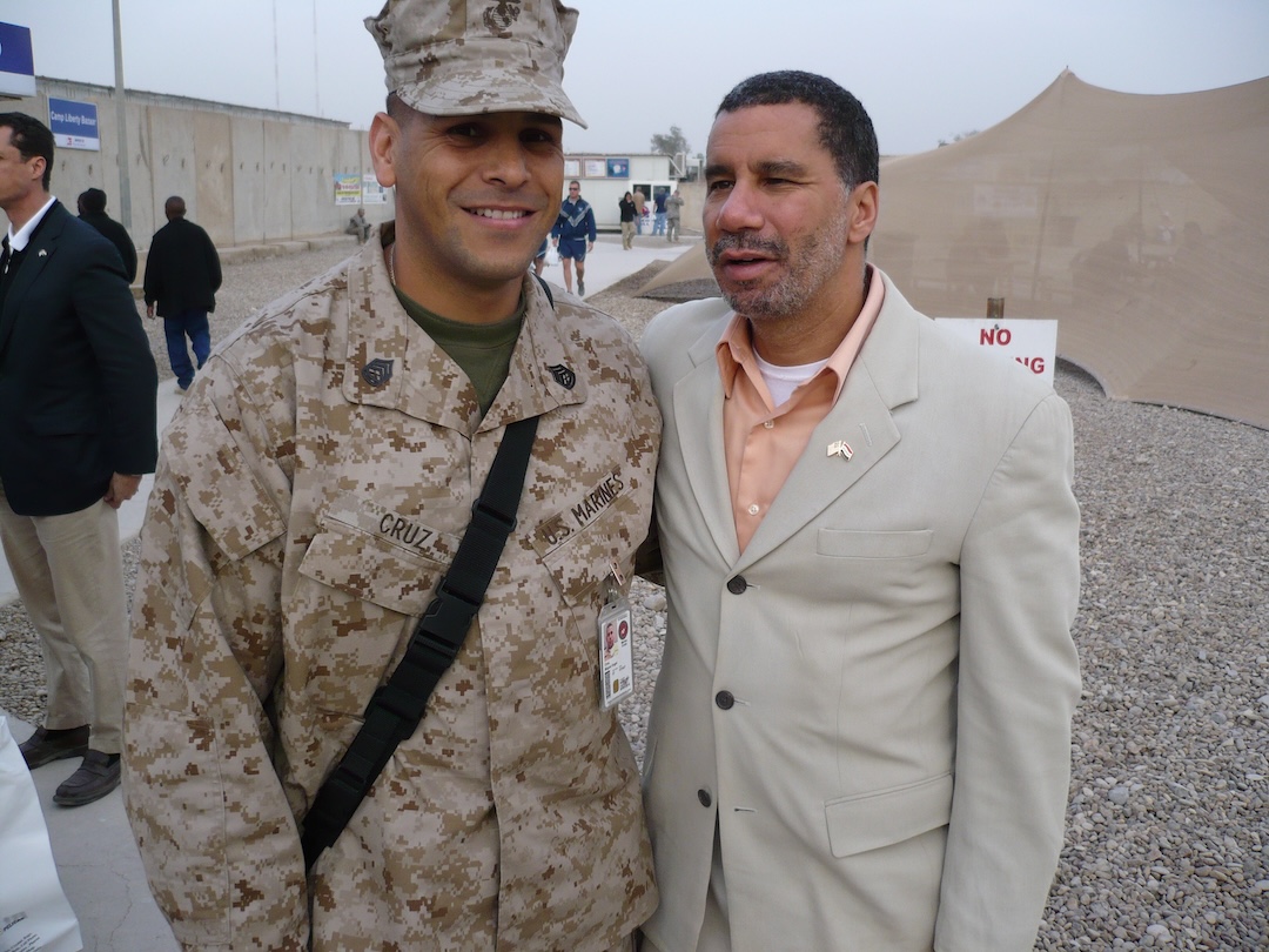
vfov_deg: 40.7
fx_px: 1283
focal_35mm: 35
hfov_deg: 52.6
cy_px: 476
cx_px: 634
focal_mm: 5.8
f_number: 2.8
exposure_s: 1/320
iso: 100
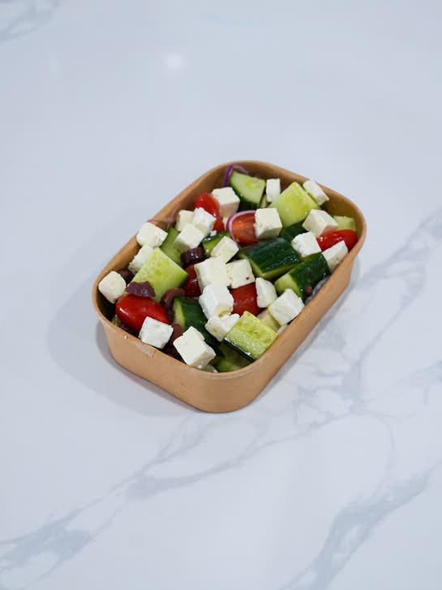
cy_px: 297
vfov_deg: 33.8
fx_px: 971
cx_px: 223
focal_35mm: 57
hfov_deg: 25.7
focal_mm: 35
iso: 250
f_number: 4
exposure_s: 1/50
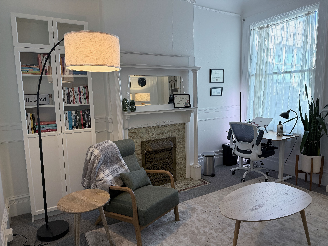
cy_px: 123
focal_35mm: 24
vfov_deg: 56.8
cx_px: 164
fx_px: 227
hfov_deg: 71.6
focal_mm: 6.76
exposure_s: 1/214
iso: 200
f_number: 1.78
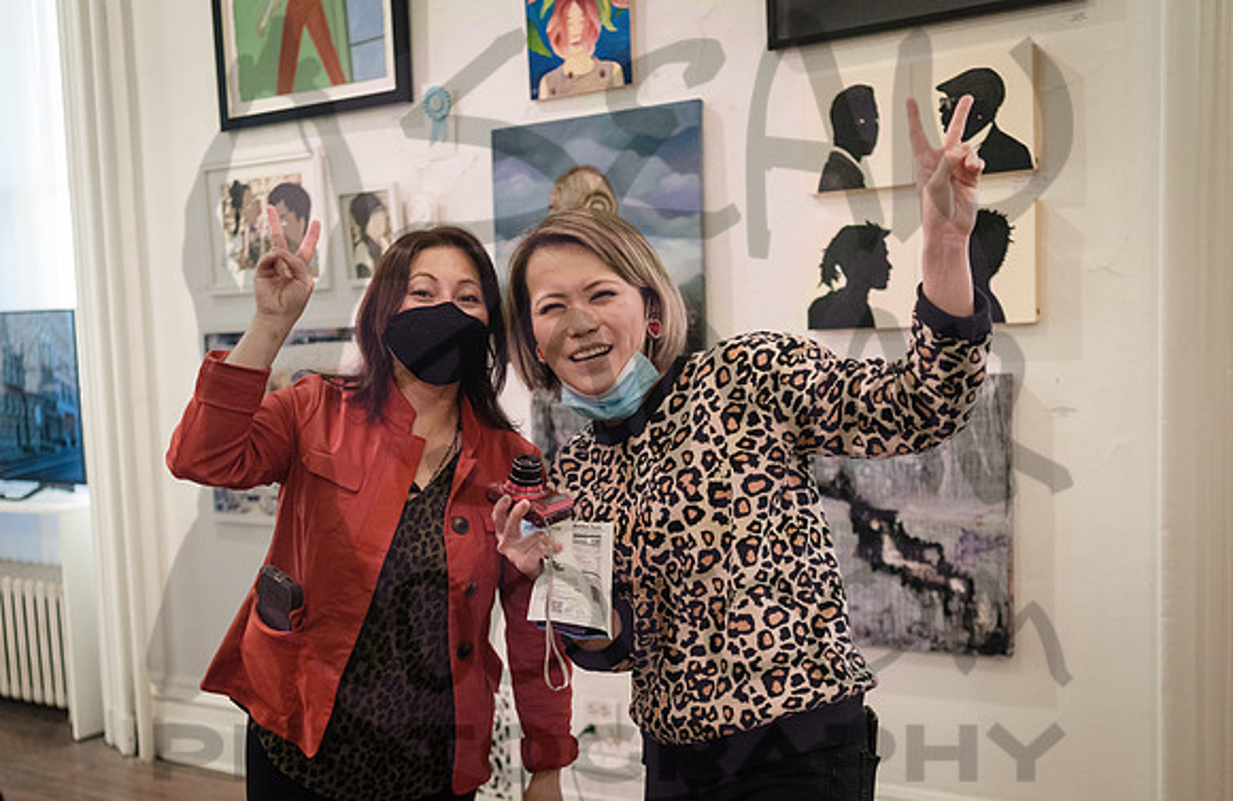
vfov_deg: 31.9
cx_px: 514
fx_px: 1398
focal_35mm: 41
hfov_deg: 47.4
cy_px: 479
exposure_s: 1/200
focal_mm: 35
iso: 2500
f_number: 3.2
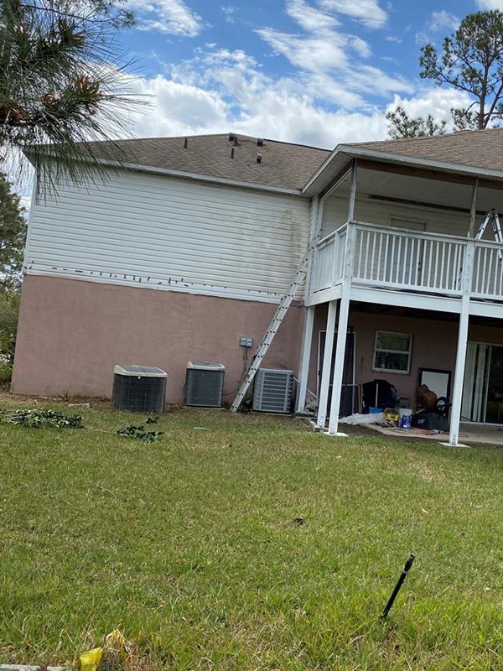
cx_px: 355
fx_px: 756
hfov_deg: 36.3
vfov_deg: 47.9
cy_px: 334
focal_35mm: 39
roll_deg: -4.3
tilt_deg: +3.1
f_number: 1.8
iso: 32
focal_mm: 4.25
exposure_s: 1/3984
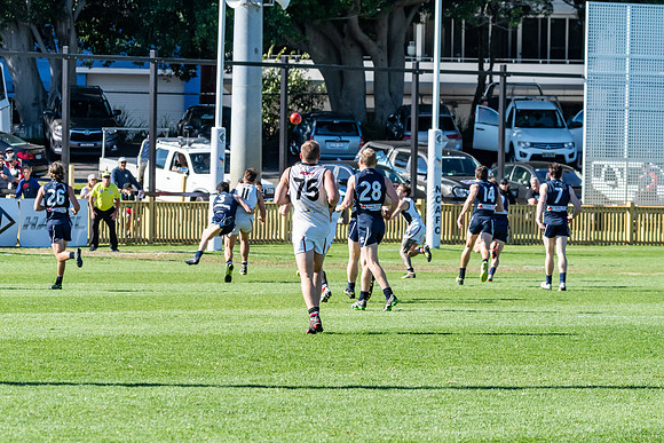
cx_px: 332
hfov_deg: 7.6
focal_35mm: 270
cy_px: 222
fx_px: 4981
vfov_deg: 5.1
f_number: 10
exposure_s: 1/2000
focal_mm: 180
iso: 800
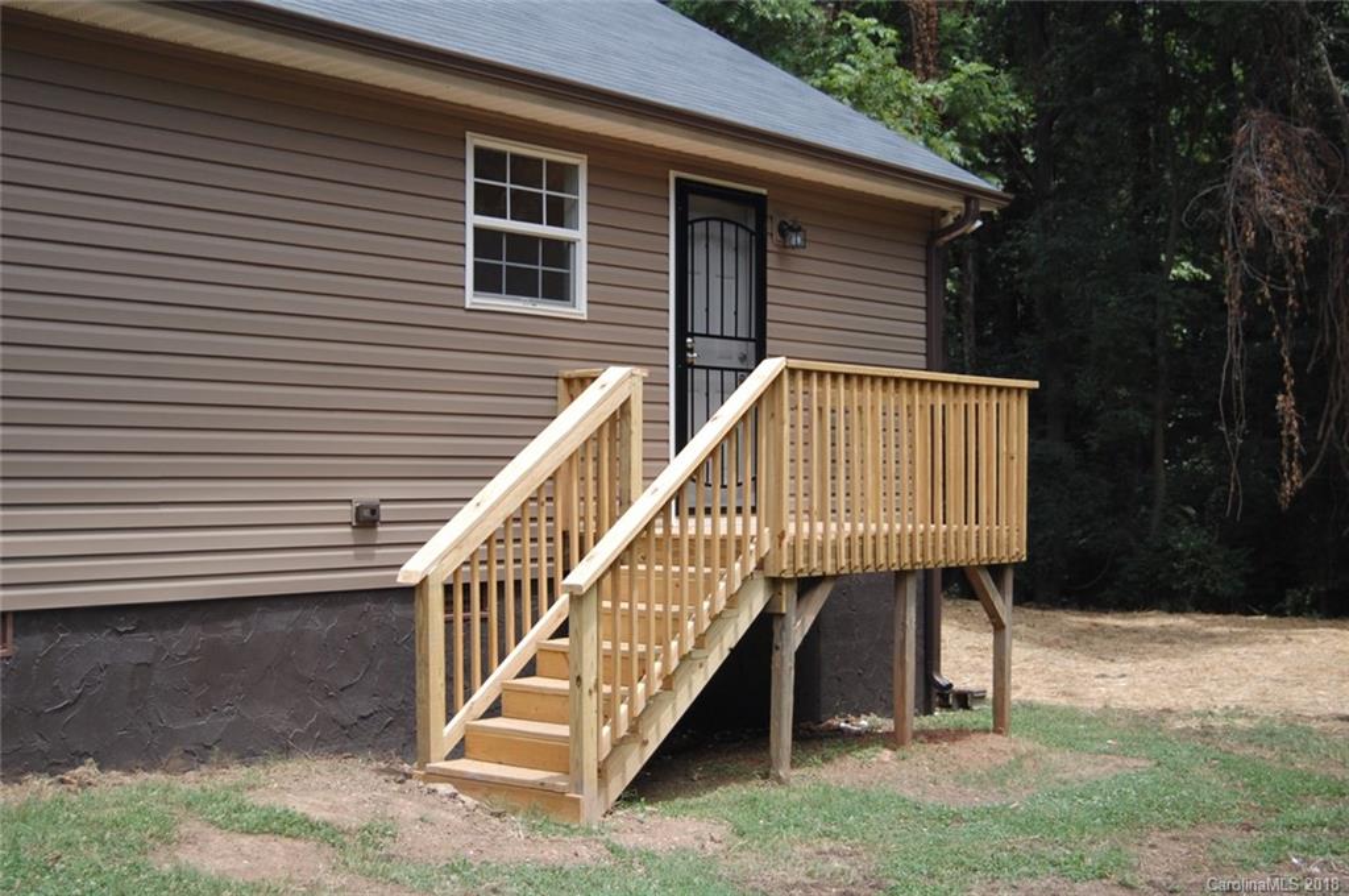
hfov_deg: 42.4
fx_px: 1740
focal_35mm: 46
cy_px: 448
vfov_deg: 28.9
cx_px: 674
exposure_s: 1/250
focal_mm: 31
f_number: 4.5
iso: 400
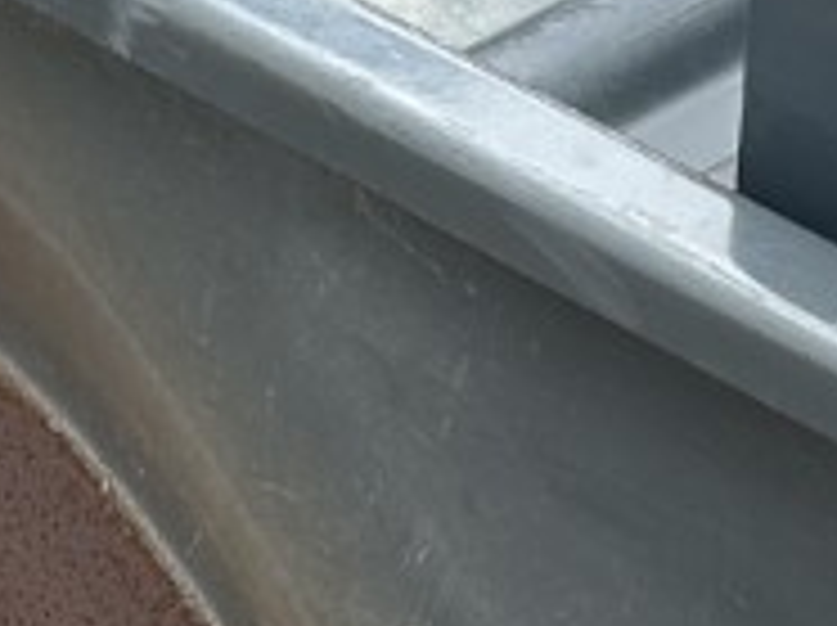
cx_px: 864
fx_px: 4492
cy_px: 991
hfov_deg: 10.5
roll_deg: -5.2
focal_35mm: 186
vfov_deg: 7.8
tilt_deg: -41.0
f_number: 1.78
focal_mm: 6.86
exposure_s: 1/745
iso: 80
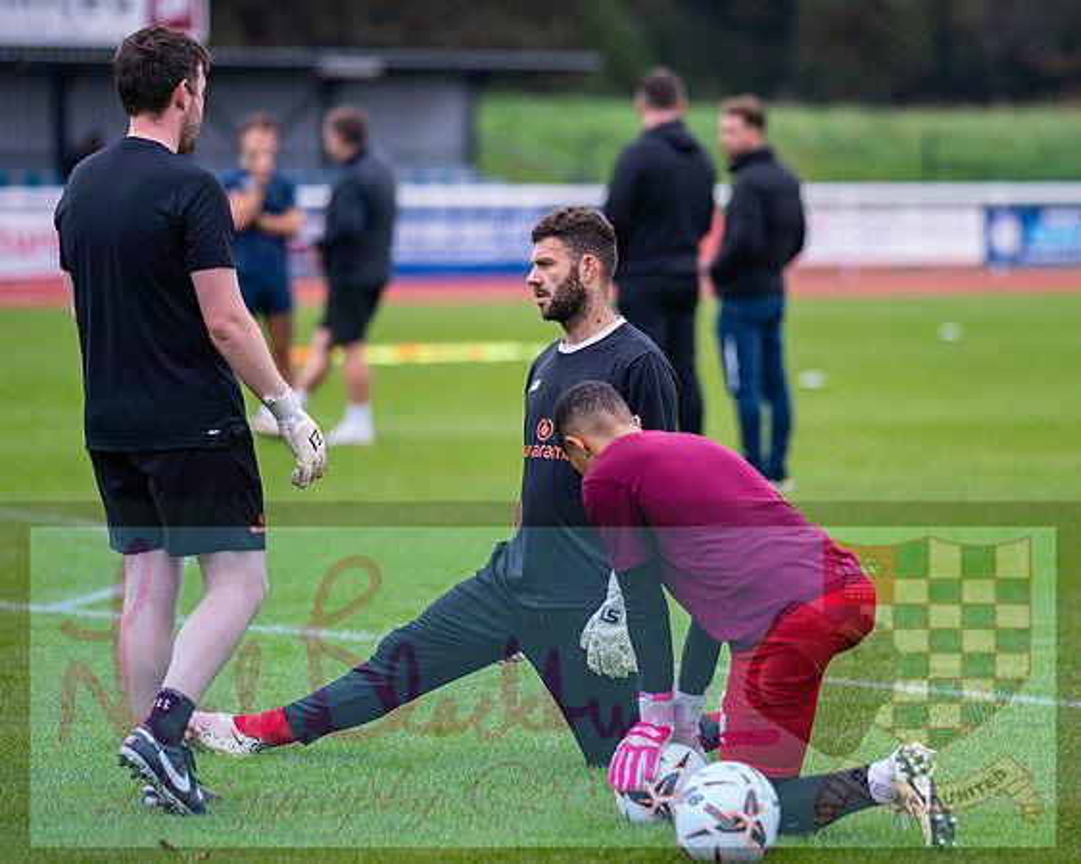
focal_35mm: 228
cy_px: 431
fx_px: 7294
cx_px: 602
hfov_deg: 8.5
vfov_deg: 6.8
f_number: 1.8
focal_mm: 135
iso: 640
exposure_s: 1/2000
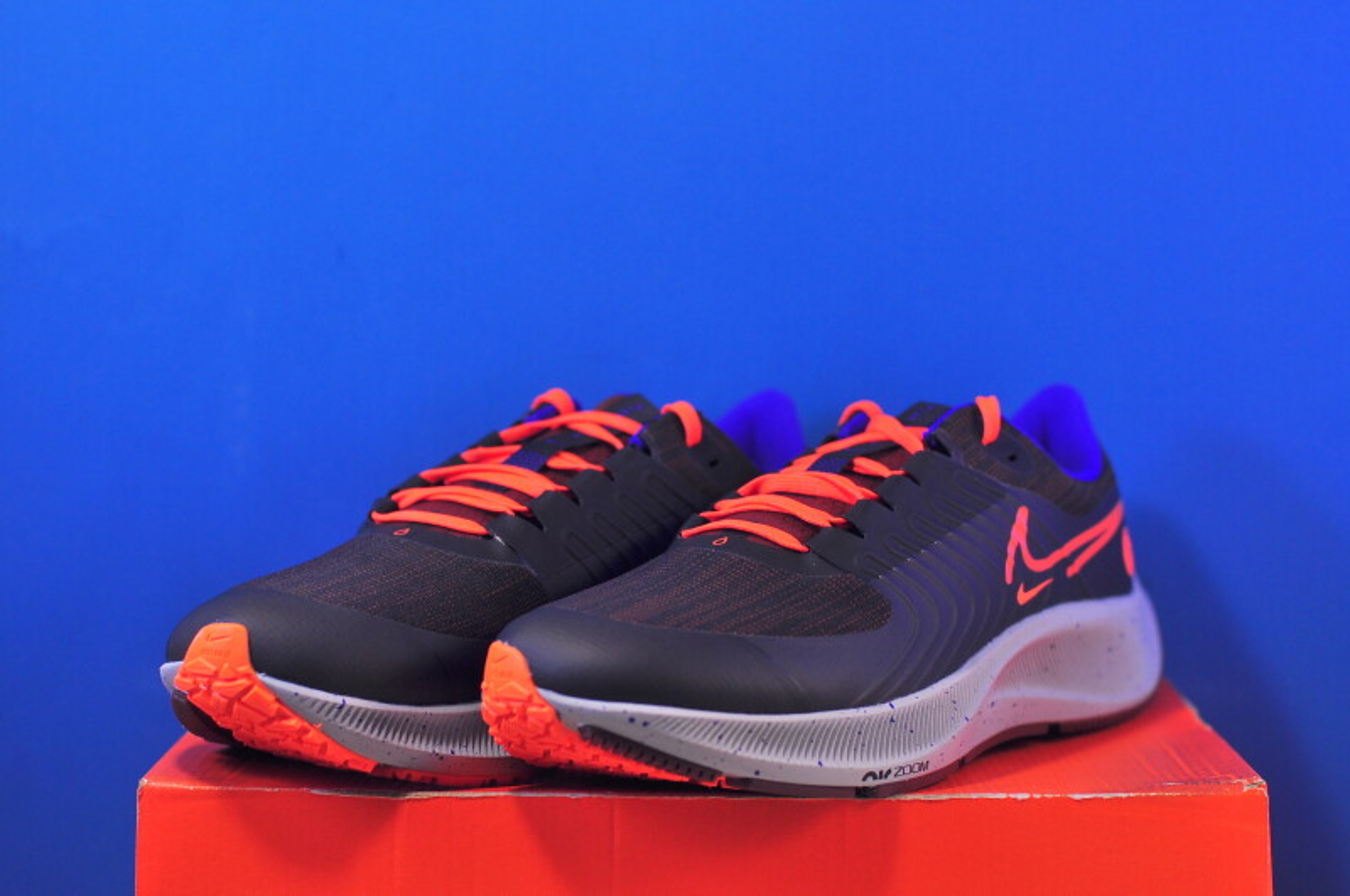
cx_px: 675
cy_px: 448
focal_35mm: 75
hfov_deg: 27.0
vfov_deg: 18.1
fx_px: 2808
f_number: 2.8
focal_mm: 50
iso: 250
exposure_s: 1/320
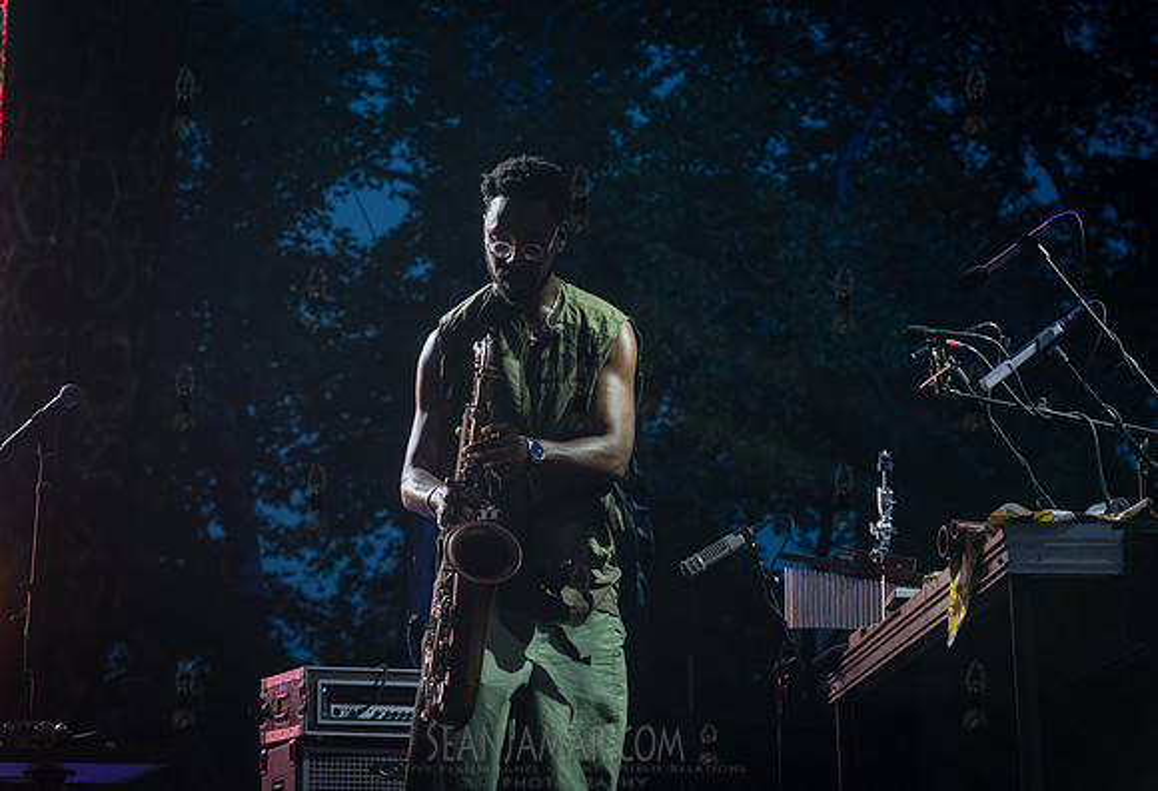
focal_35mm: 89
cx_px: 619
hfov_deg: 22.7
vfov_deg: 15.6
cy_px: 378
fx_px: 2878
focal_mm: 80
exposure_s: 1/500
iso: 3200
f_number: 4.5
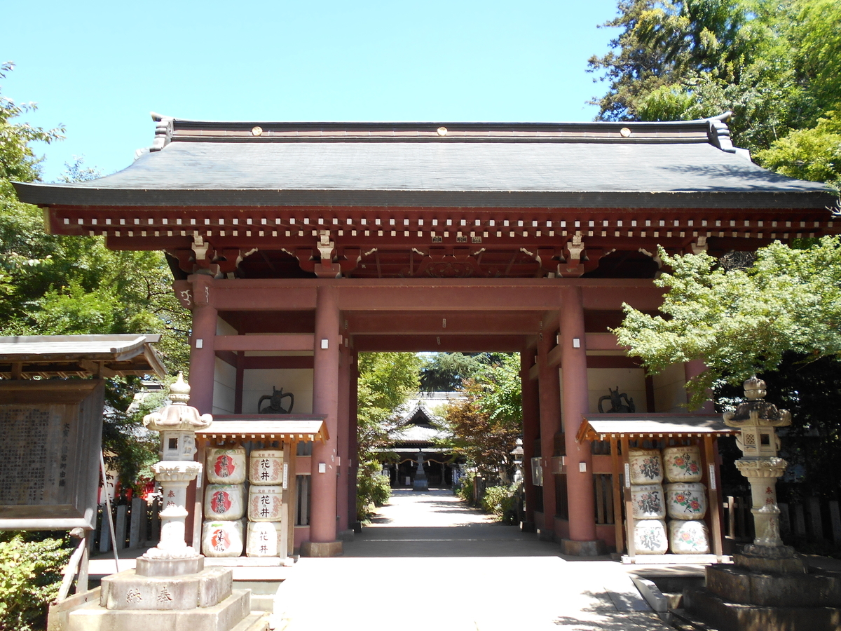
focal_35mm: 30
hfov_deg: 60.0
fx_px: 729
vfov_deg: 46.8
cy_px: 316
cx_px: 420
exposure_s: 1/160
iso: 80
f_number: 3.4
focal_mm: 5.1
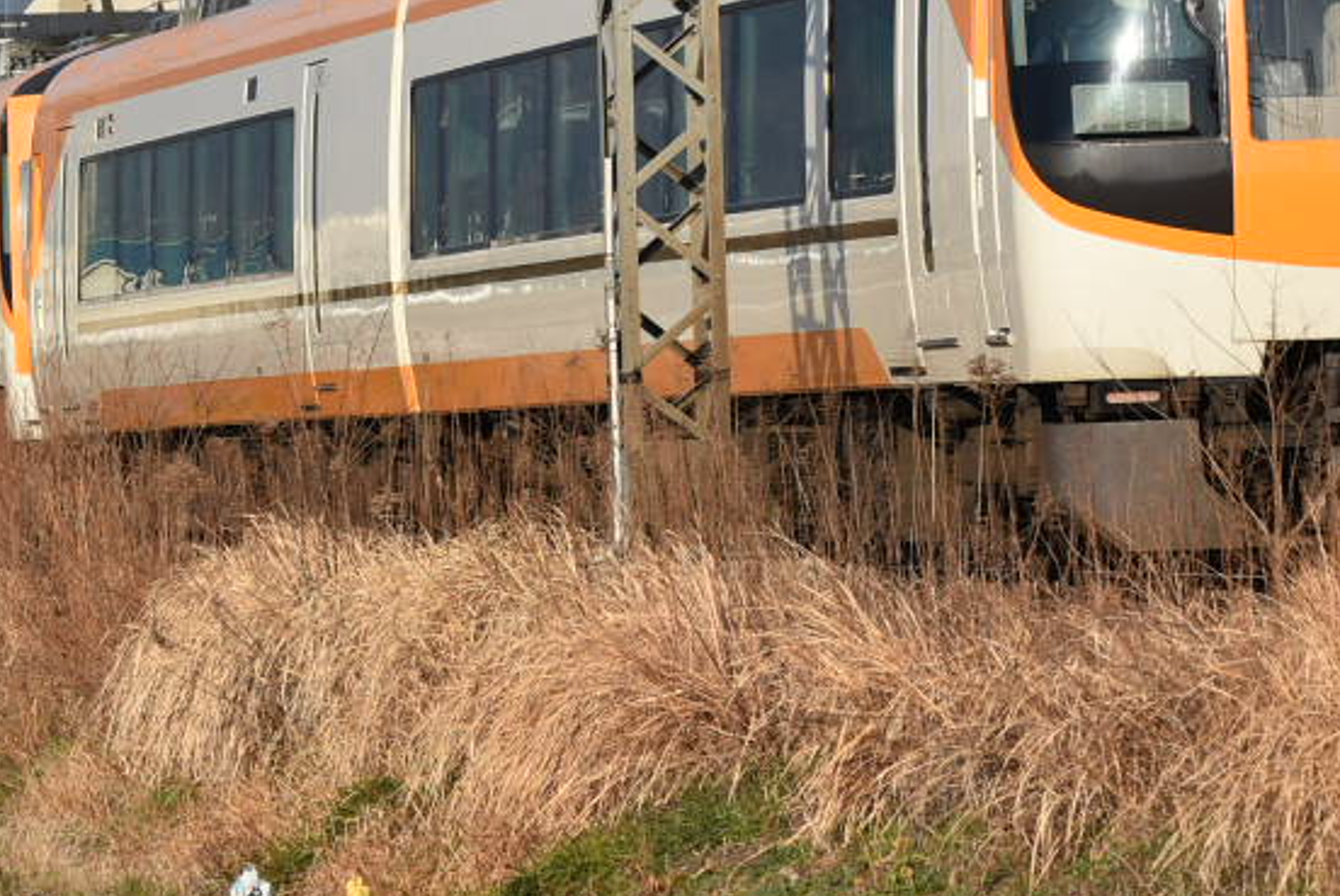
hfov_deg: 5.6
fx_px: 13602
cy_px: 221
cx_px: 177
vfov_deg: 3.8
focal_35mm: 365
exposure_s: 1/1600
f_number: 6.3
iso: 400
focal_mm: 105
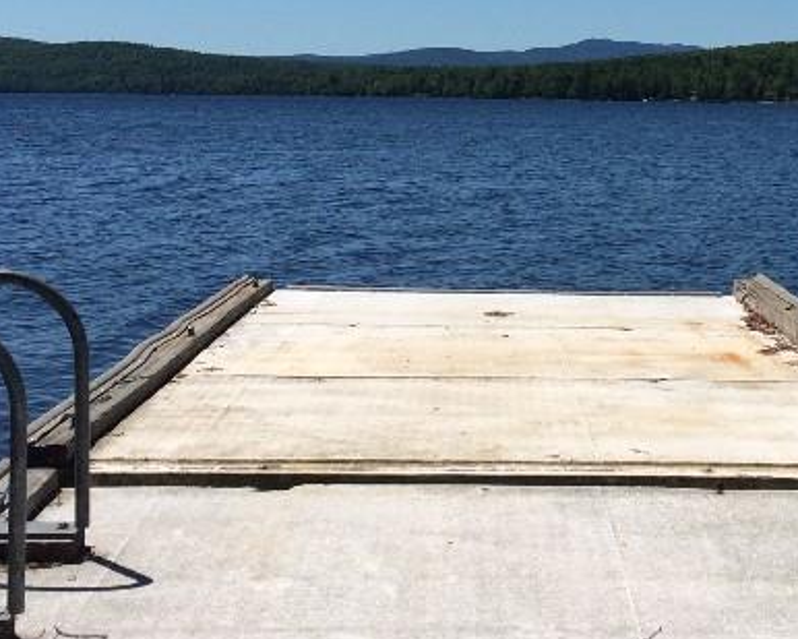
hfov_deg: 25.3
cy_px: -74
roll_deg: -1.3
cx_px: 509
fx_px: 1772
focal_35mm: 75
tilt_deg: +3.6
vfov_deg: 19.5
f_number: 2.2
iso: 32
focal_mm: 4.15
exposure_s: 1/4566
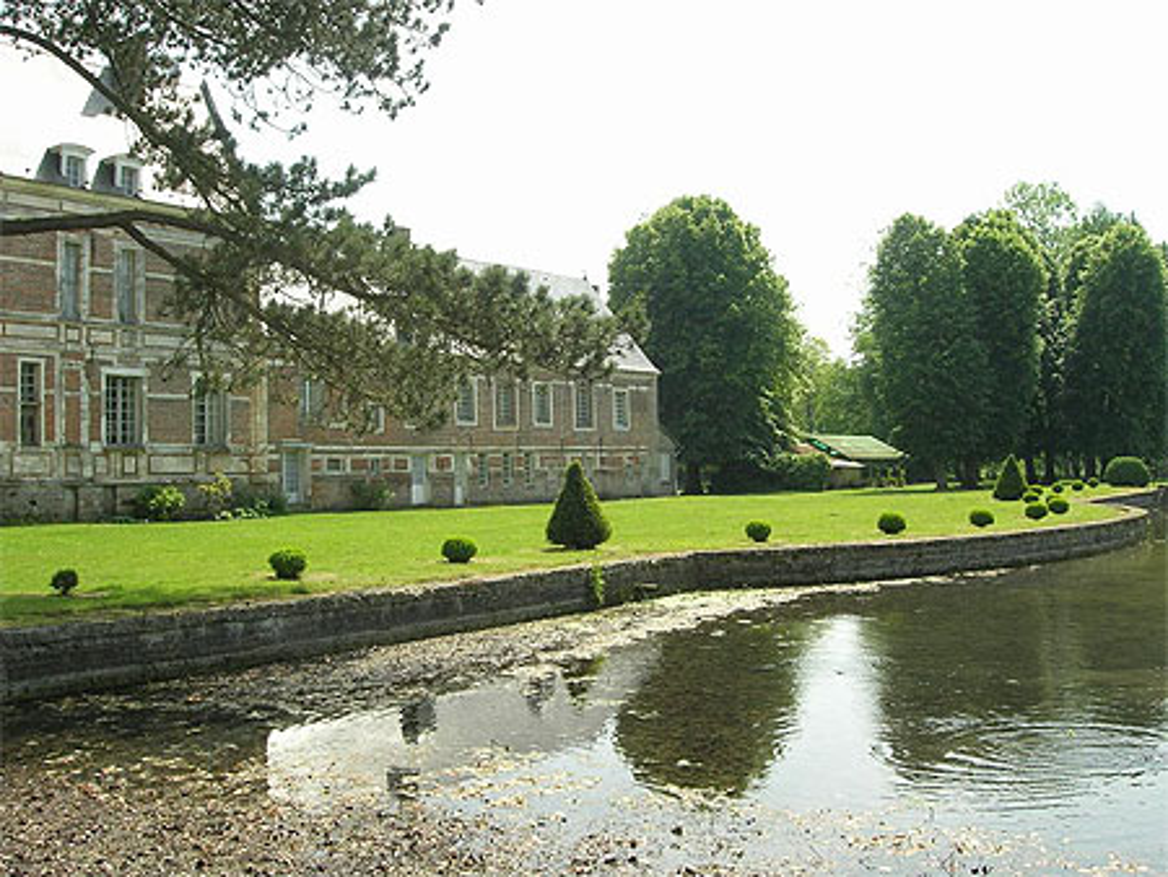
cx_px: 584
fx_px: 1283
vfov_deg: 37.8
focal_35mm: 38
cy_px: 438
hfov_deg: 49.0
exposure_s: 1/428
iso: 78
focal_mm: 7.8
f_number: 4.8
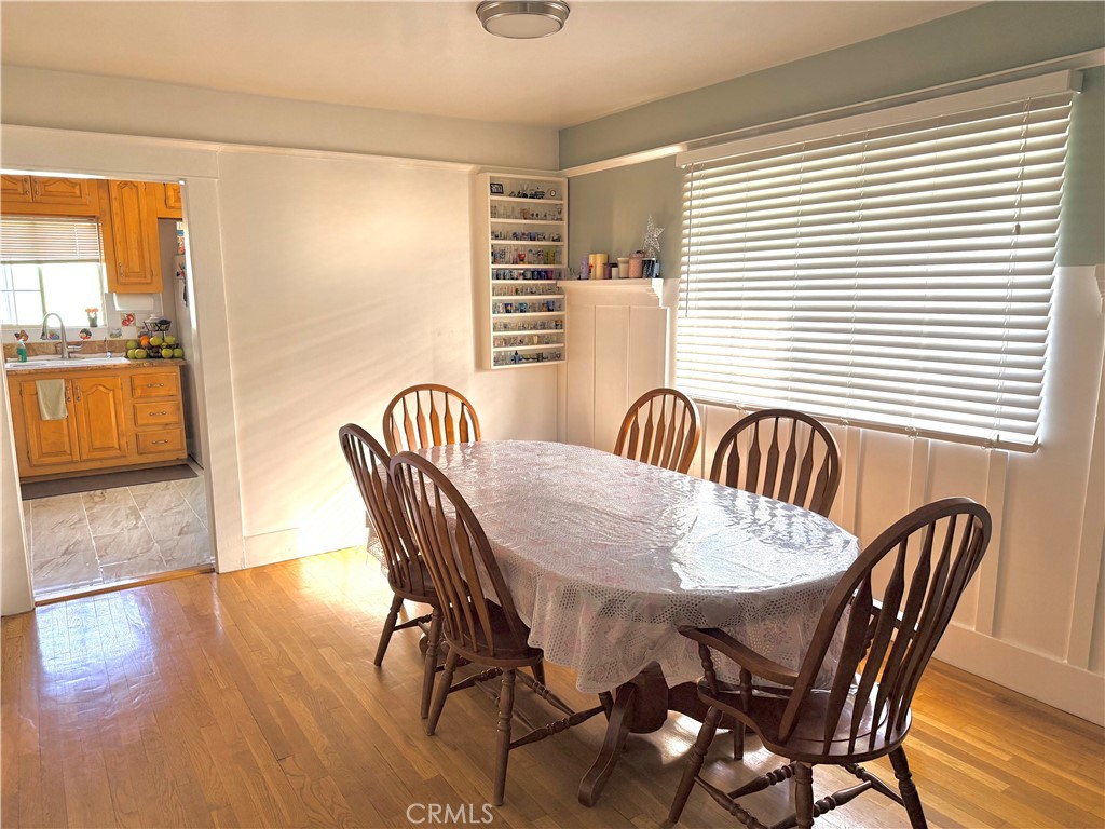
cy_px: 414
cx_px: 552
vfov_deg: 56.8
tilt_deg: -9.3
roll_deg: +0.9
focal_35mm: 24
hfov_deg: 71.6
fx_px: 766
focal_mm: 6.76
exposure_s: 1/127
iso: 160
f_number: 1.78
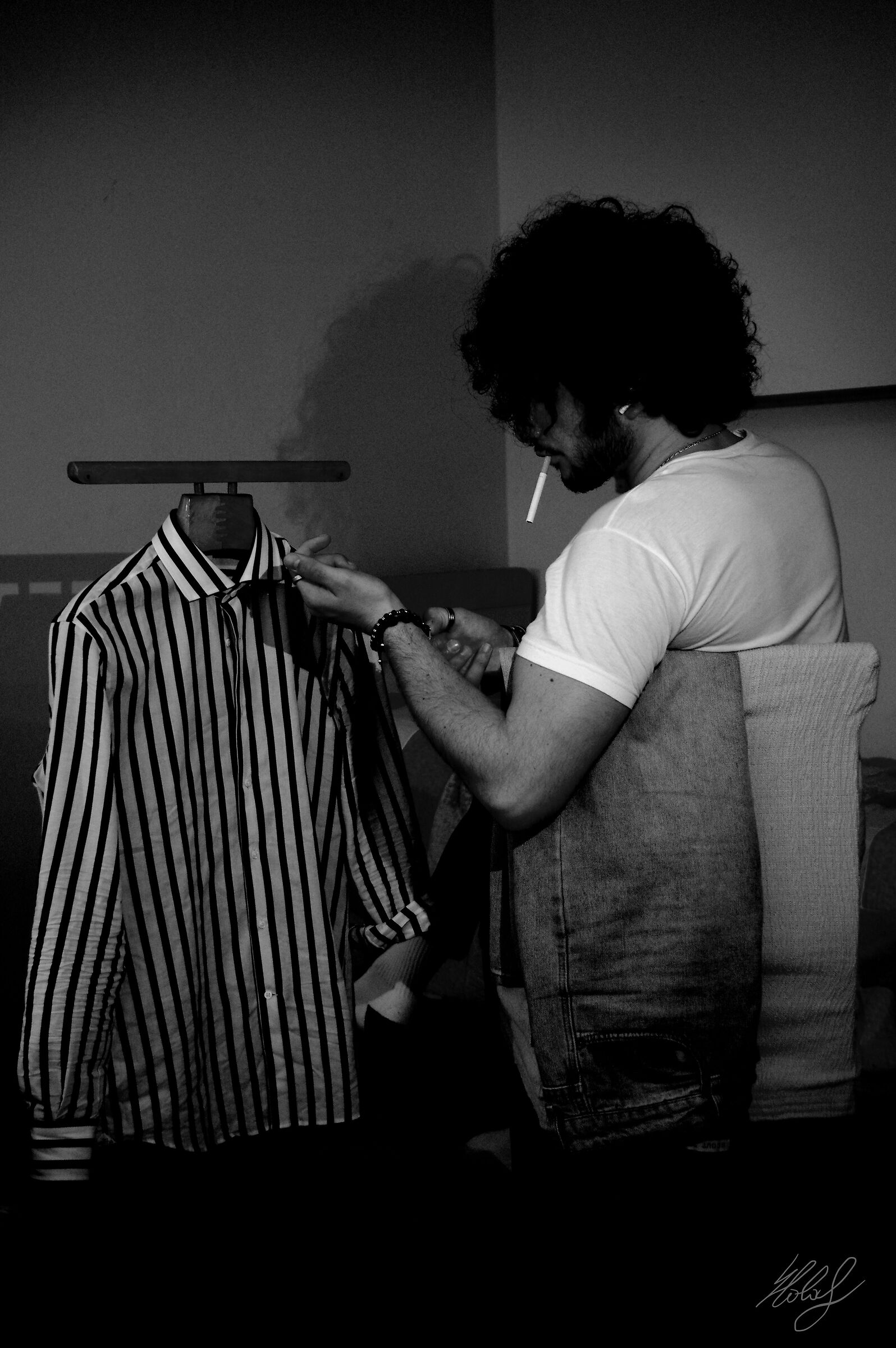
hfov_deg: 27.5
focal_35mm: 49
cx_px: 448
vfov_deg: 40.4
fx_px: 1832
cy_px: 674
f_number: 4.5
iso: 1600
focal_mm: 32.5
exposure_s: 1/60
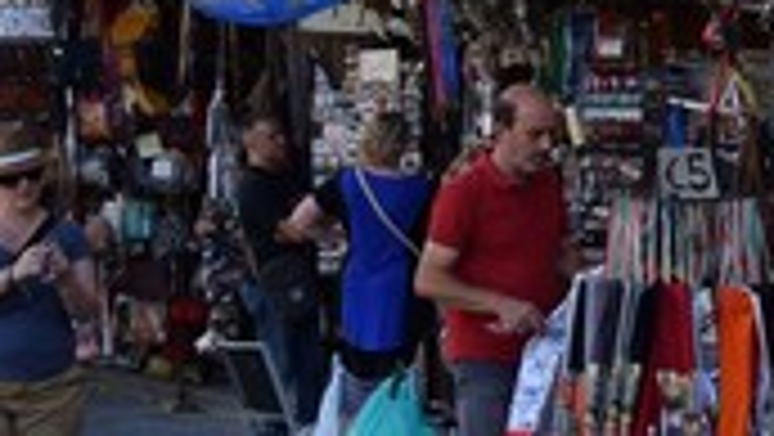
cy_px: 128
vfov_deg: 7.5
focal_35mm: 161
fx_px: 3306
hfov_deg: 12.8
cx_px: 1107
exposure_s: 1/250
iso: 250
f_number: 8
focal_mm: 22
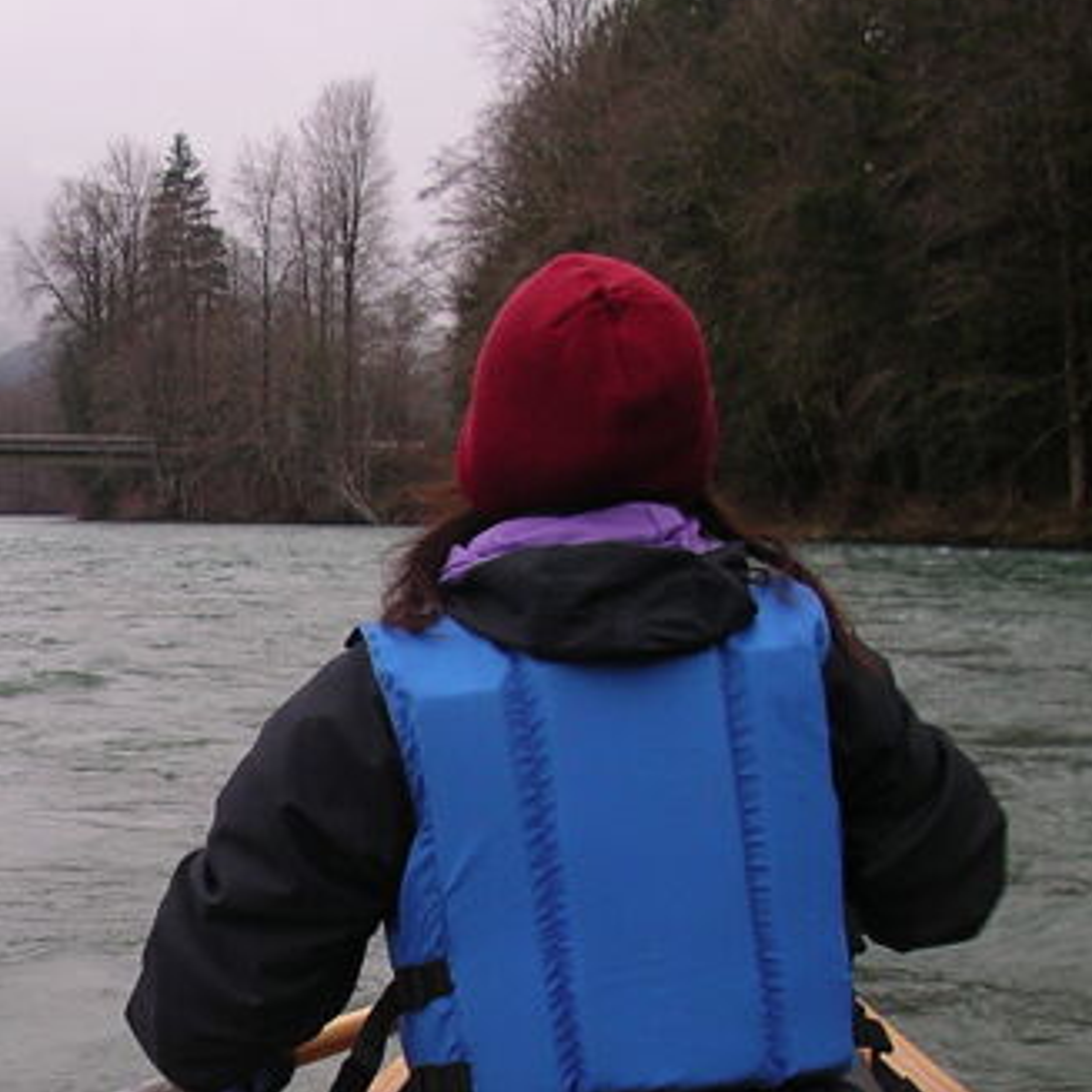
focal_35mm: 80
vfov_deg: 21.5
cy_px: 811
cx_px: 104
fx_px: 2855
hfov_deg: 21.2
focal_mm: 5.7
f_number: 2.8
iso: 50
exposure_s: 1/100
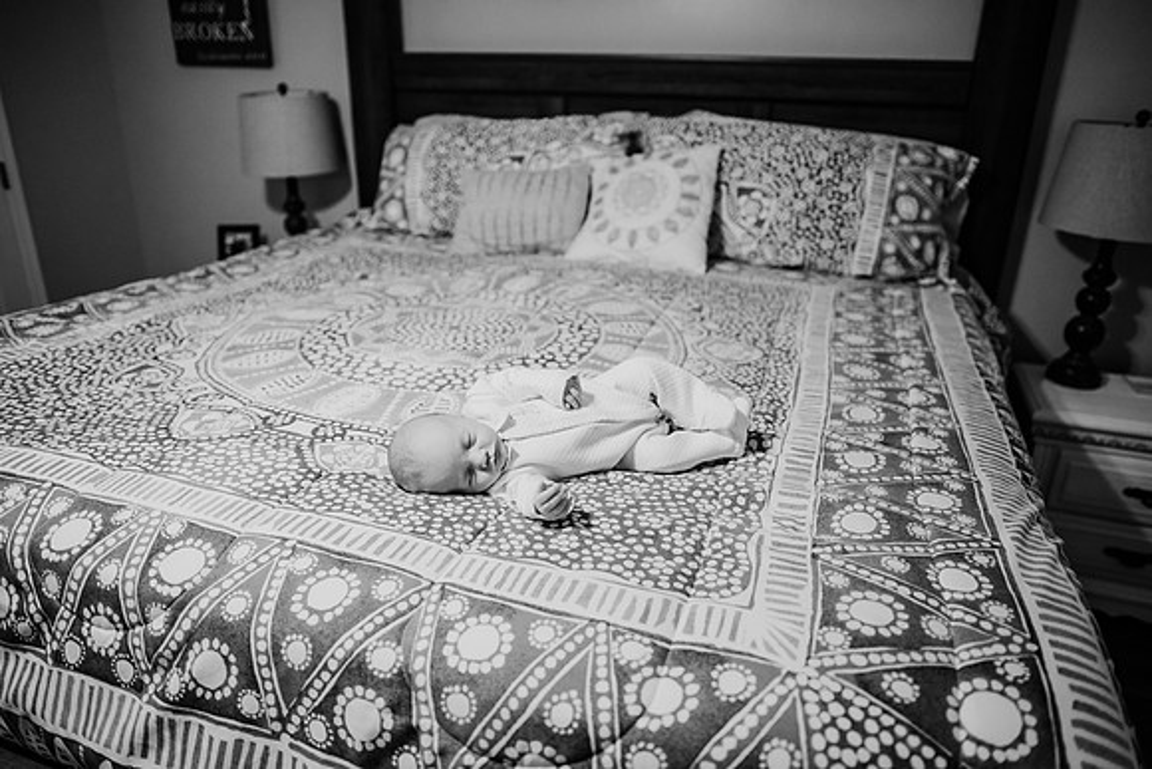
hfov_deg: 73.7
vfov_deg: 53.2
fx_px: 768
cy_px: 384
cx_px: 576
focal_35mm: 24
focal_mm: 24
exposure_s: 1/160
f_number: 2.2
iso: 800
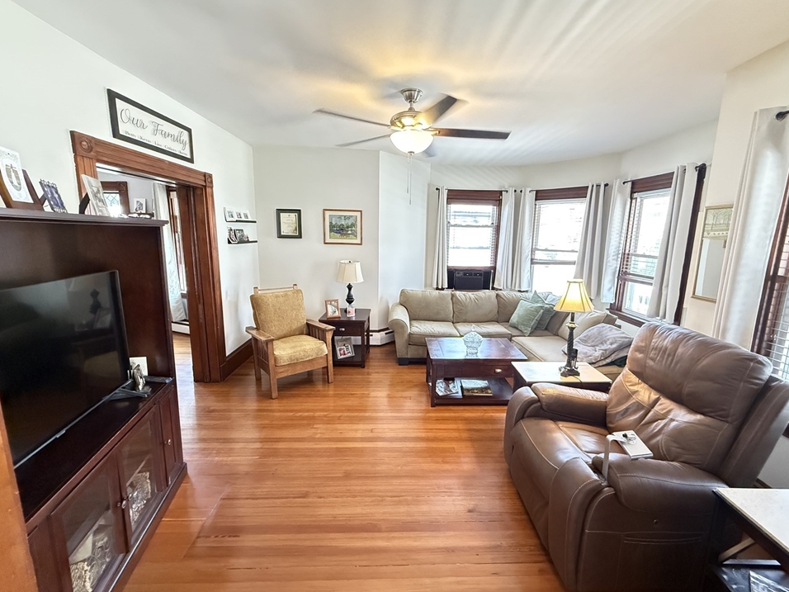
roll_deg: -1.5
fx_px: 342
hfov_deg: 98.1
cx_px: 414
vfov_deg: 81.7
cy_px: 292
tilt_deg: -9.6
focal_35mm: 15
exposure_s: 1/60
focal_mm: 2.22
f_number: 2.2
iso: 1000
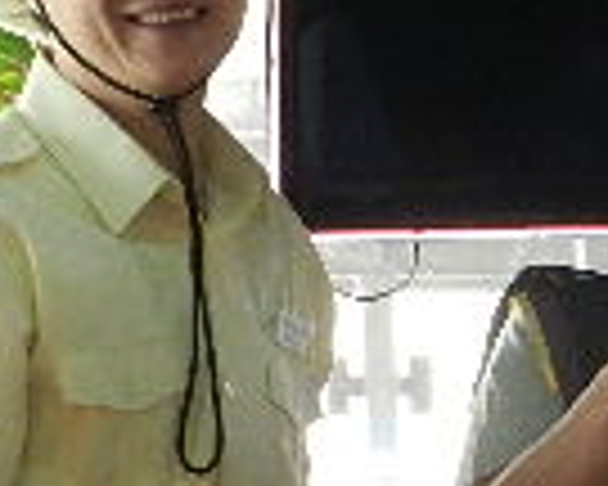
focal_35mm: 315
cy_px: 382
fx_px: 5668
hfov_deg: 6.1
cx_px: 689
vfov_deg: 4.9
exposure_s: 1/160
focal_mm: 12.3
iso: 560
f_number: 4.6
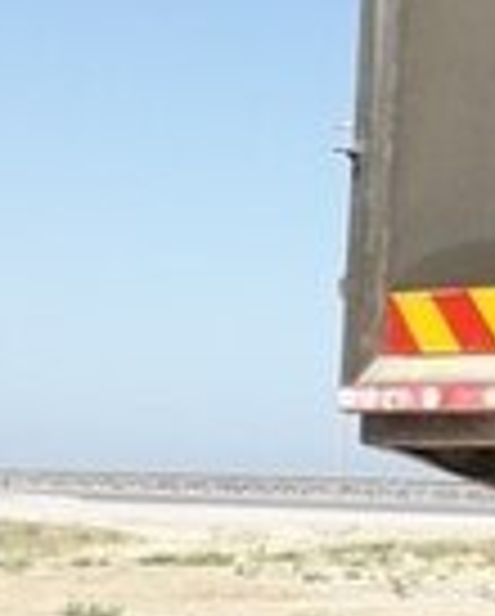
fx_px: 2321
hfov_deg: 10.3
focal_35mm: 127
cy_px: 456
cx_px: 1260
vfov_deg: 15.1
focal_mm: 3.6
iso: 40
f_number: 1.9
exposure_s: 1/1370
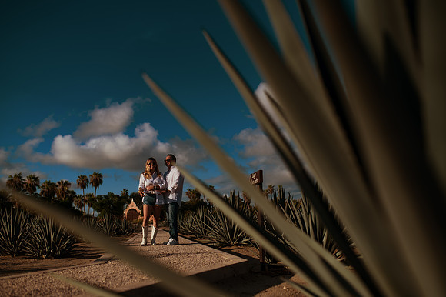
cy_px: 148
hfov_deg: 54.5
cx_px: 223
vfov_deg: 37.8
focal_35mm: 35
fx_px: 433
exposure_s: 1/5000
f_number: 2.2
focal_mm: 35
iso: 64
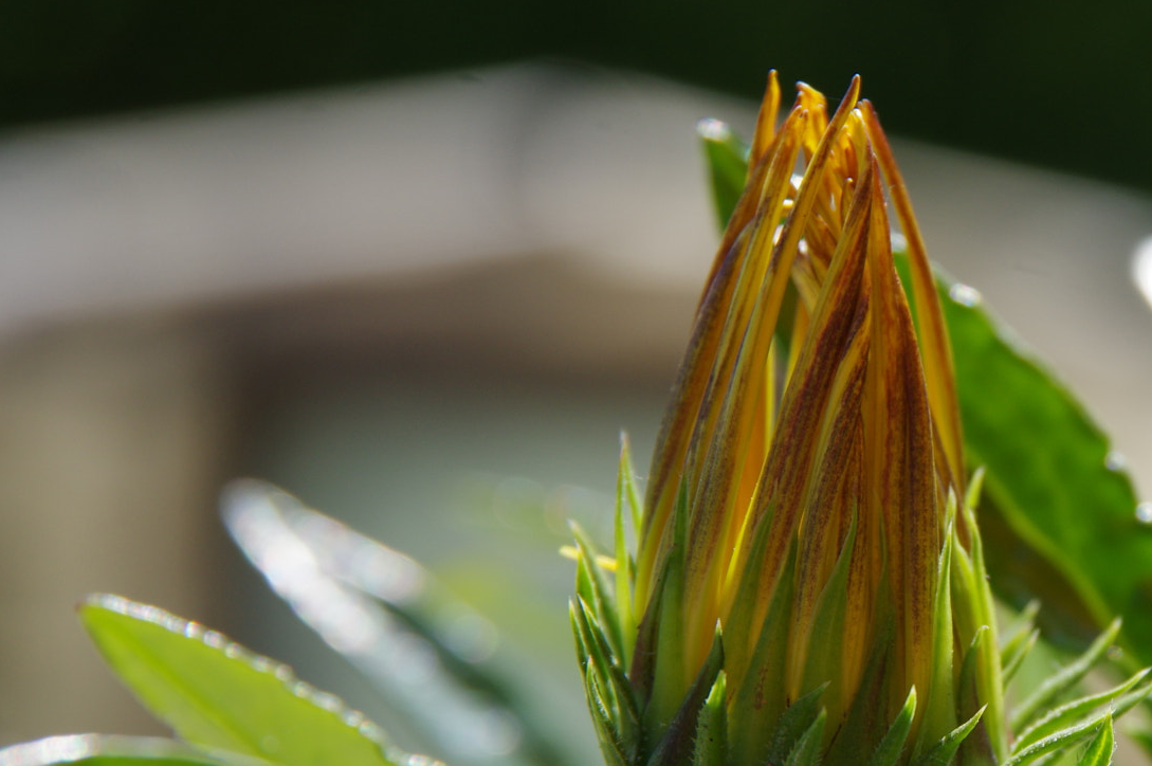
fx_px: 9016
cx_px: 1030
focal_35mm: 282
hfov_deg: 7.3
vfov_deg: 4.9
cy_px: 634
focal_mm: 100
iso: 200
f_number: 9
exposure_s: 1/320
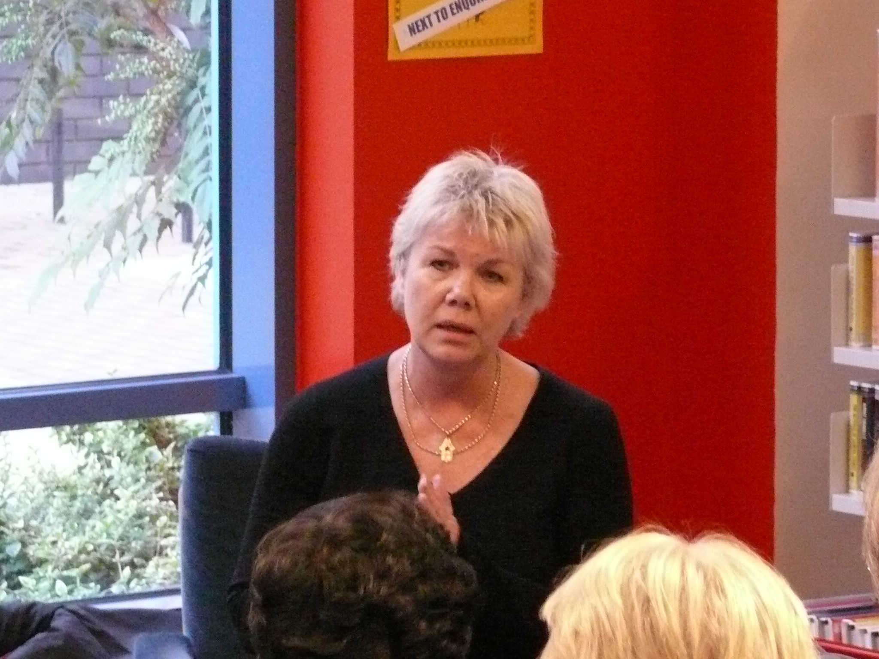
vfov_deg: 6.6
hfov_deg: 8.8
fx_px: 5688
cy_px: 330
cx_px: 440
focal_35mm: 224
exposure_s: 1/20
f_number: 3.6
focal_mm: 26.6
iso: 800
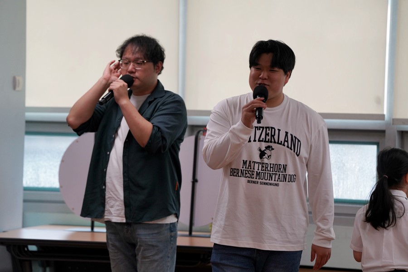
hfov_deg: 10.3
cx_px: 204
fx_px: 2266
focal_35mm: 200
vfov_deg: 6.9
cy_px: 136
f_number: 4
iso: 1000
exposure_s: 1/250
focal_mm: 200
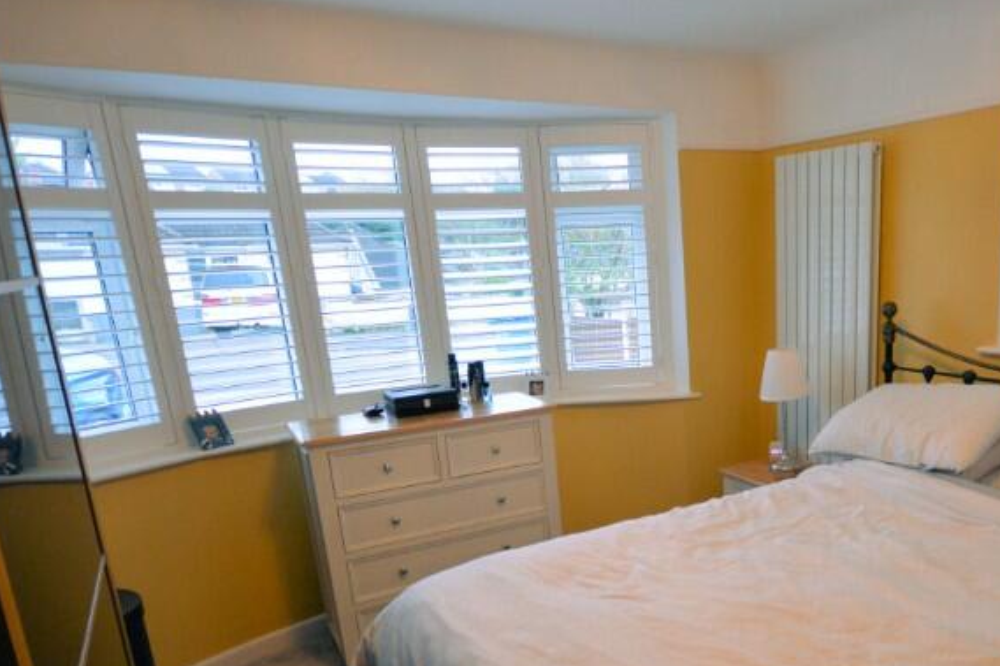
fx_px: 750
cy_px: 469
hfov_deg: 64.5
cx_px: 712
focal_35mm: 27
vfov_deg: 46.8
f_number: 4
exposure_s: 1/40
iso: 800
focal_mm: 10
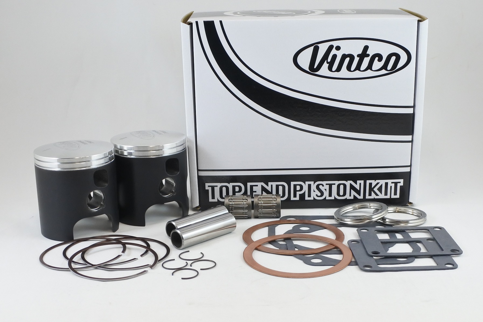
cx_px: 242
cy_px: 161
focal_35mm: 30
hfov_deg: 61.9
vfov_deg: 43.6
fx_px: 402
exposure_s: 1/160
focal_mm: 11.2
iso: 400
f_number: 3.8
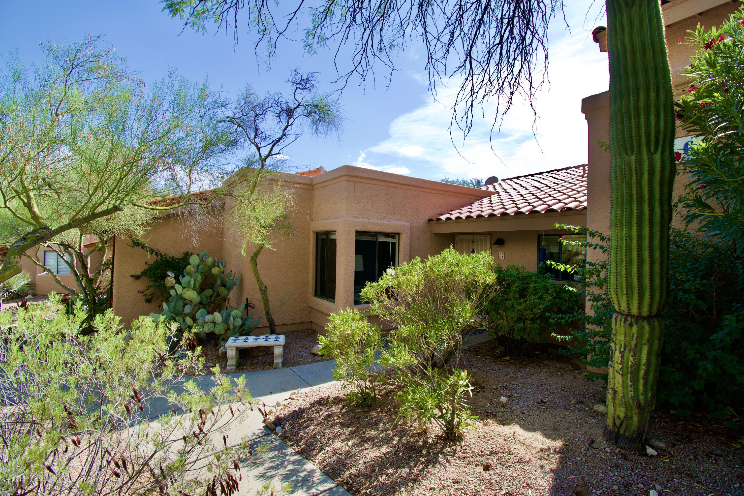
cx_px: 372
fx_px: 310
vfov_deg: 77.3
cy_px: 248
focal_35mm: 15
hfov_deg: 100.4
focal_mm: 10
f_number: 9
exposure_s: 1/320
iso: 200
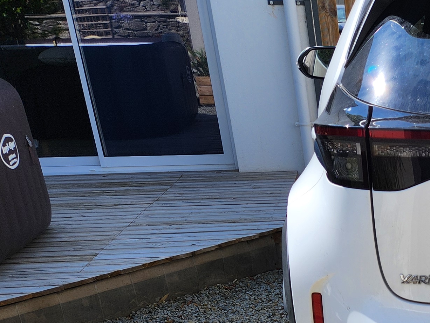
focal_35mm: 75
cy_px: 519
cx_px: 566
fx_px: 932
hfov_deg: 23.0
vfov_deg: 17.2
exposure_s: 1/1157
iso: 20
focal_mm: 5.4
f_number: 1.8
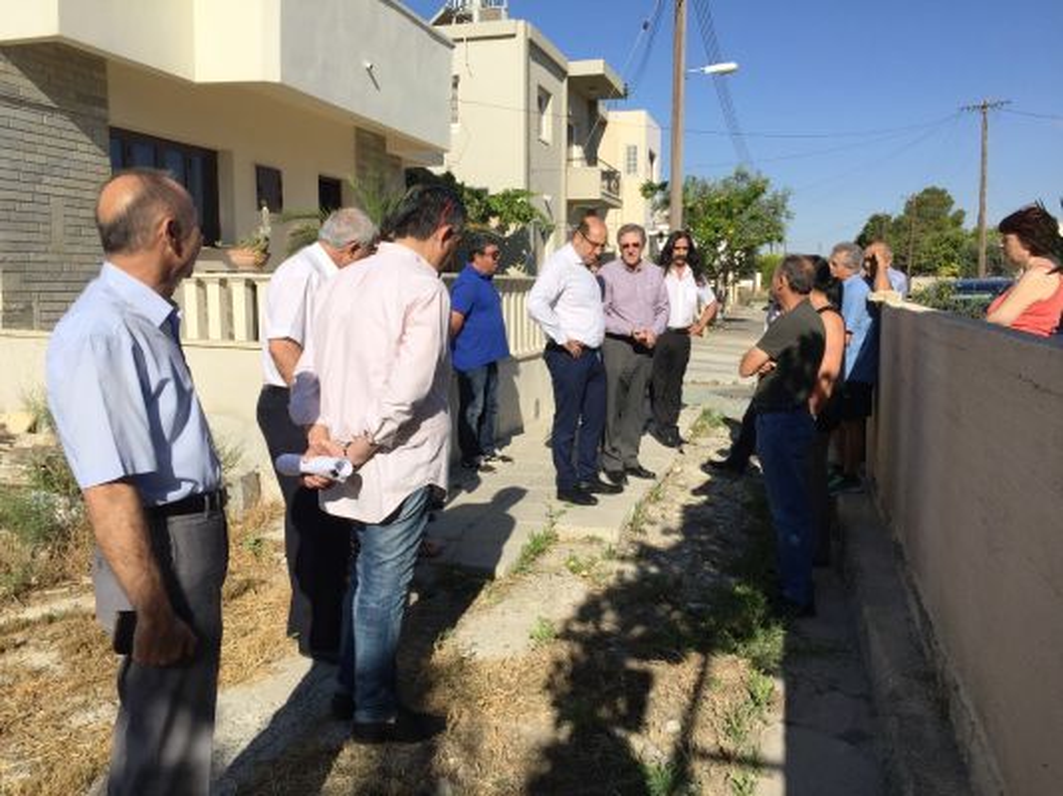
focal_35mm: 29
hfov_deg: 61.7
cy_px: 398
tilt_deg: -6.7
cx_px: 532
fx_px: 890
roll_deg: -0.5
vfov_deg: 48.2
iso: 32
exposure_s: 1/3300
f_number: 2.2
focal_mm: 4.15
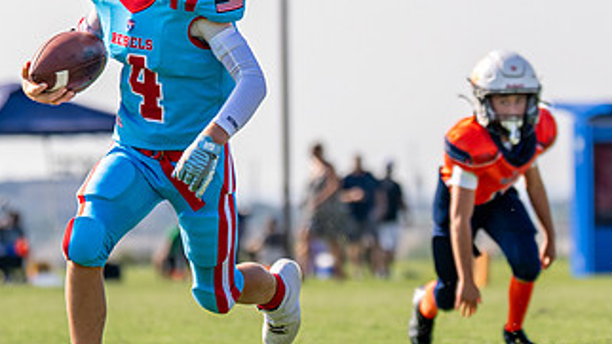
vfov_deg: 2.6
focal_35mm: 461
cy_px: 37
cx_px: 403
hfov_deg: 4.7
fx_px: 7480
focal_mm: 113
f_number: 2.8
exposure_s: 1/2500
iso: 160
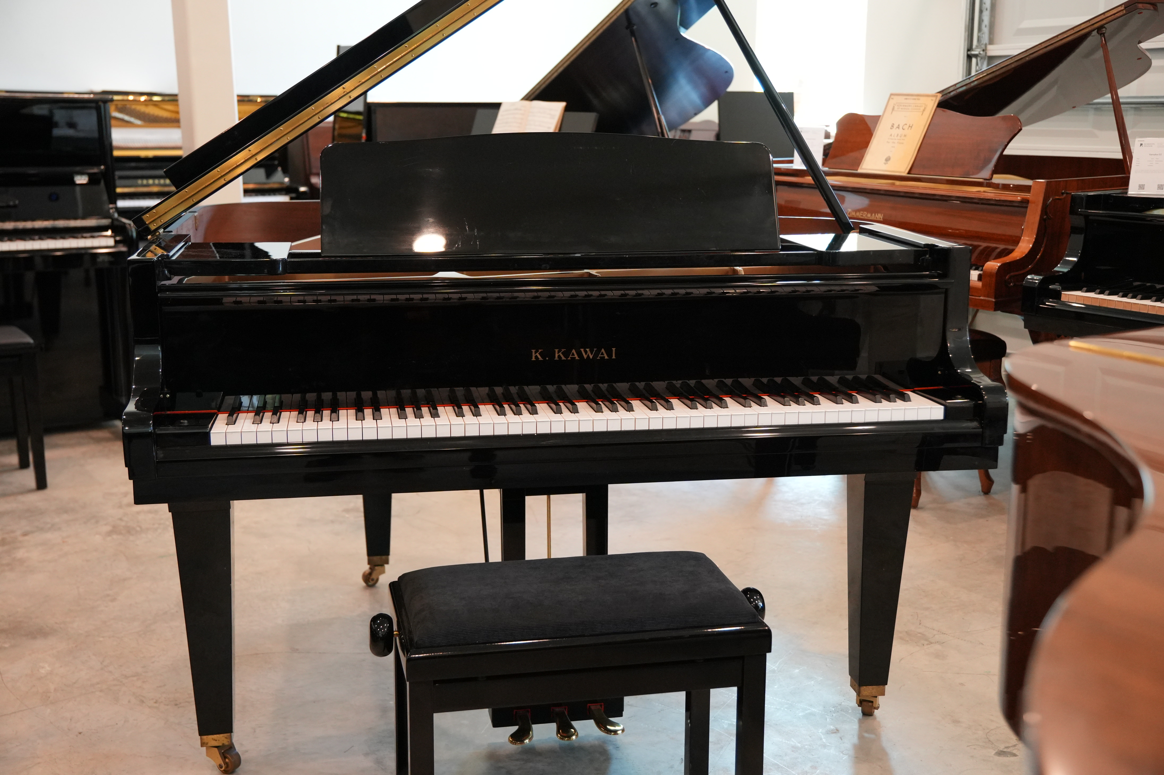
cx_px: 582
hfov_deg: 46.4
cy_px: 388
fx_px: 1358
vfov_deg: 31.9
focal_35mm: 42
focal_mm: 28
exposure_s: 1/160
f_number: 2.8
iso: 1600
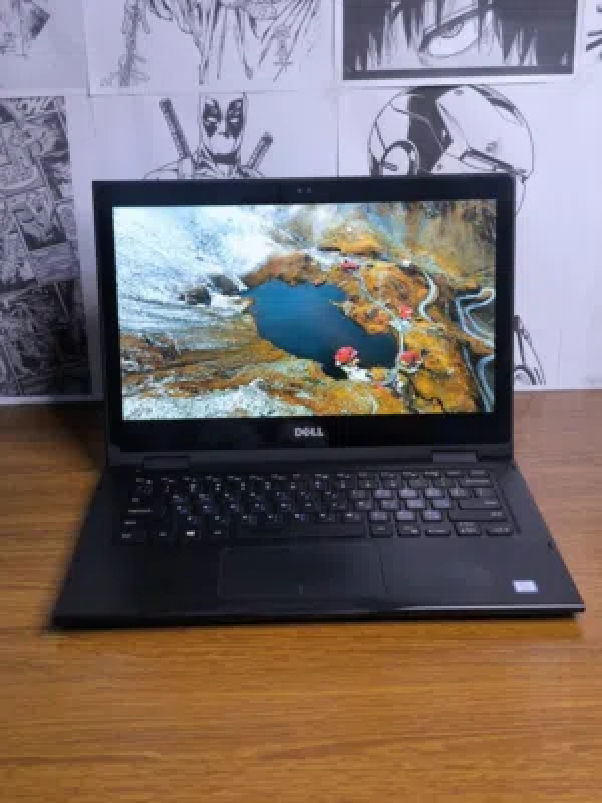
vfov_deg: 38.2
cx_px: 301
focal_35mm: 50
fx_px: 1159
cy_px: 402
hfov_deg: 29.1
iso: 800
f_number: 1.9
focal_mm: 7.1
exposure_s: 1/105
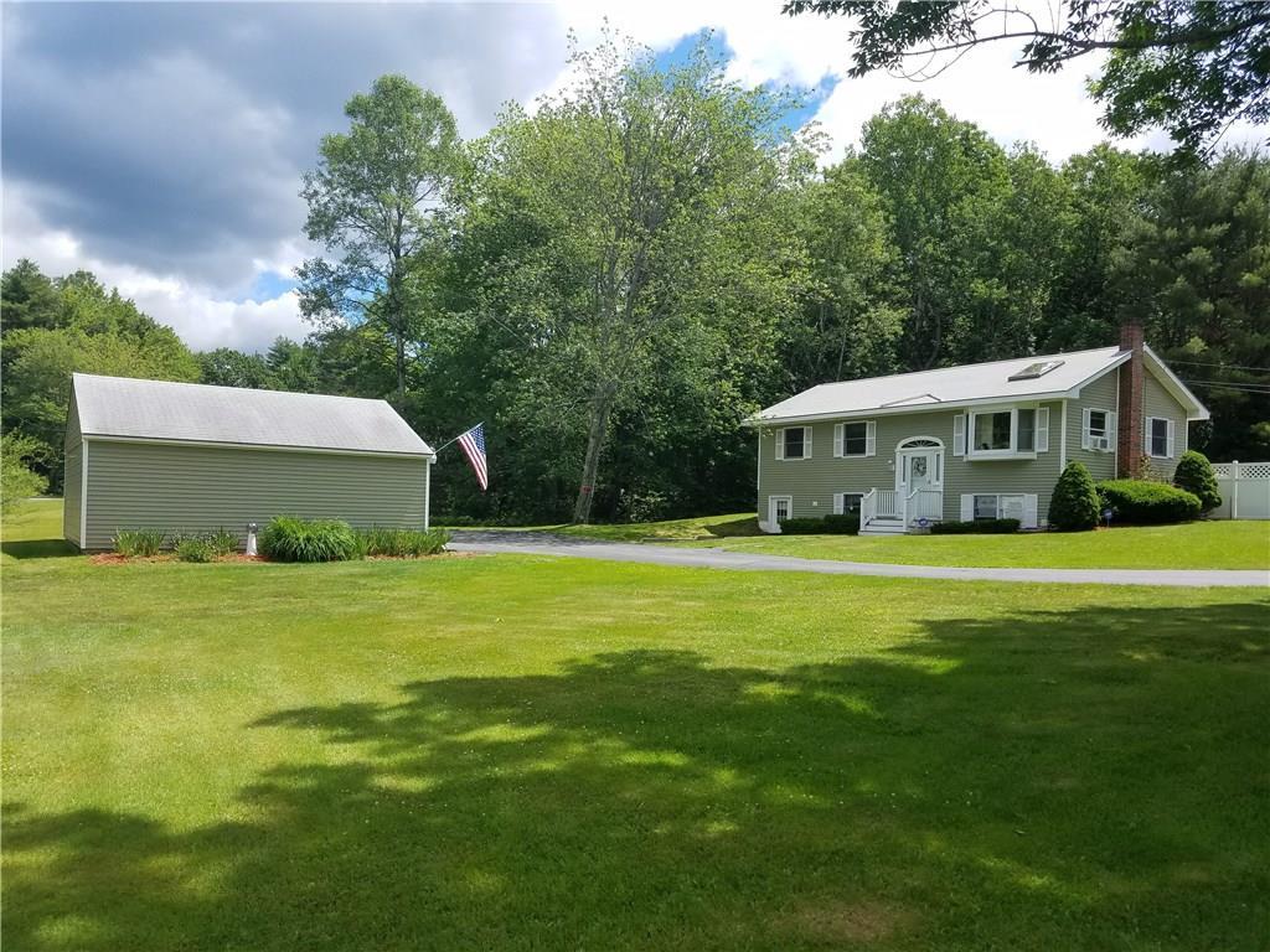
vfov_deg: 53.1
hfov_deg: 67.3
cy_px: 476
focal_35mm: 26
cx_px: 635
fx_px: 954
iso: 50
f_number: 1.7
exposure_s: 1/1724
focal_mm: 4.2
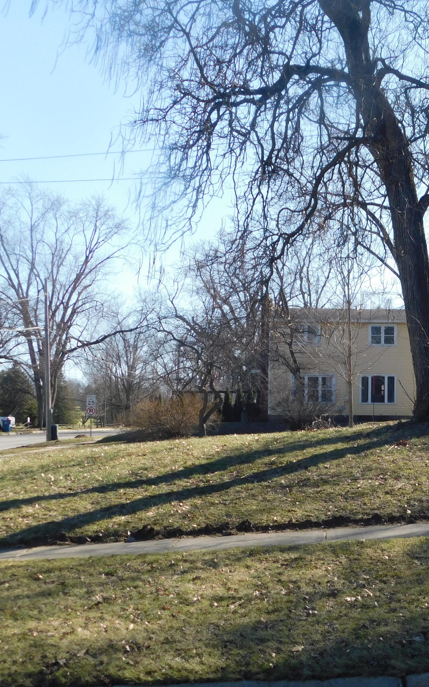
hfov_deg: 22.2
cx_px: 385
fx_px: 1066
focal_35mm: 57
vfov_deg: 35.7
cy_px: 345
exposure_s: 1/640
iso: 125
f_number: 3.6
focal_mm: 7.1
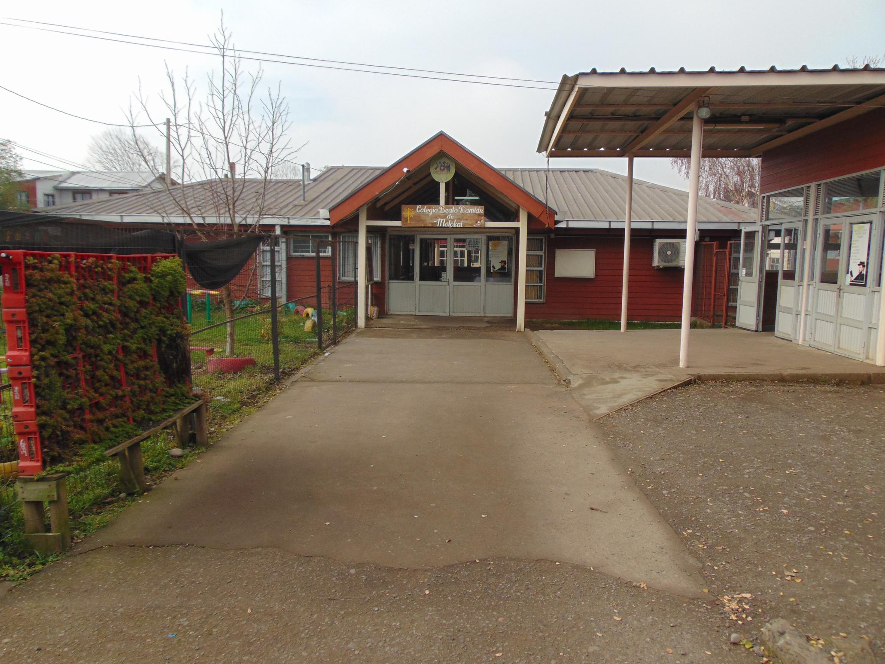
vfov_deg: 54.9
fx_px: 639
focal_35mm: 25
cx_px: 442
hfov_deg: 69.4
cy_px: 332
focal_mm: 4.5
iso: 80
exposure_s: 1/160
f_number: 7.7
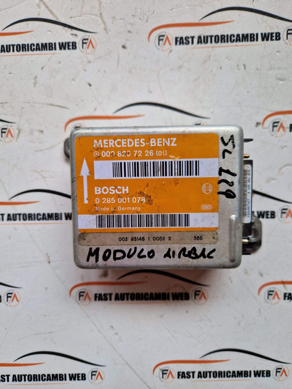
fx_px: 259
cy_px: 194
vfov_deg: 73.9
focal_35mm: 23
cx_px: 146
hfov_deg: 58.9
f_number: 1.8
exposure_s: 1/328
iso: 50
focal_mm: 5.4
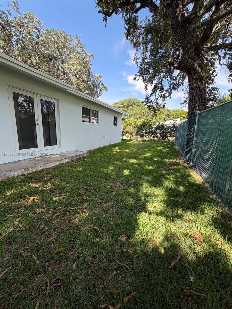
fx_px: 125
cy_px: 154
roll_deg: -2.4
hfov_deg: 85.7
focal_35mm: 14
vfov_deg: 102.1
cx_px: 116
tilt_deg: -11.3
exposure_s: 1/458
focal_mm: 2.22
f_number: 2.2
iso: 64
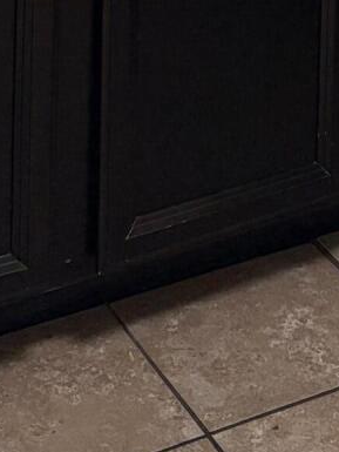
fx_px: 1762
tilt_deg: -4.7
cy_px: -582
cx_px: 235
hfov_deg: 11.0
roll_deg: -0.4
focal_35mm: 135
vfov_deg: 12.1
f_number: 1.6
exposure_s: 1/120
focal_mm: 5.96
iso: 160
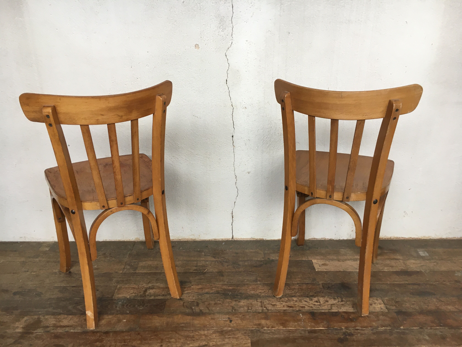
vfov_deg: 48.2
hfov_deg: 61.7
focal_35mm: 29
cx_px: 231
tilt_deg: -22.3
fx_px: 387
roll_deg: +0.2
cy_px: 174
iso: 40
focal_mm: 4.15
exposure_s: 1/33
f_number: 2.2
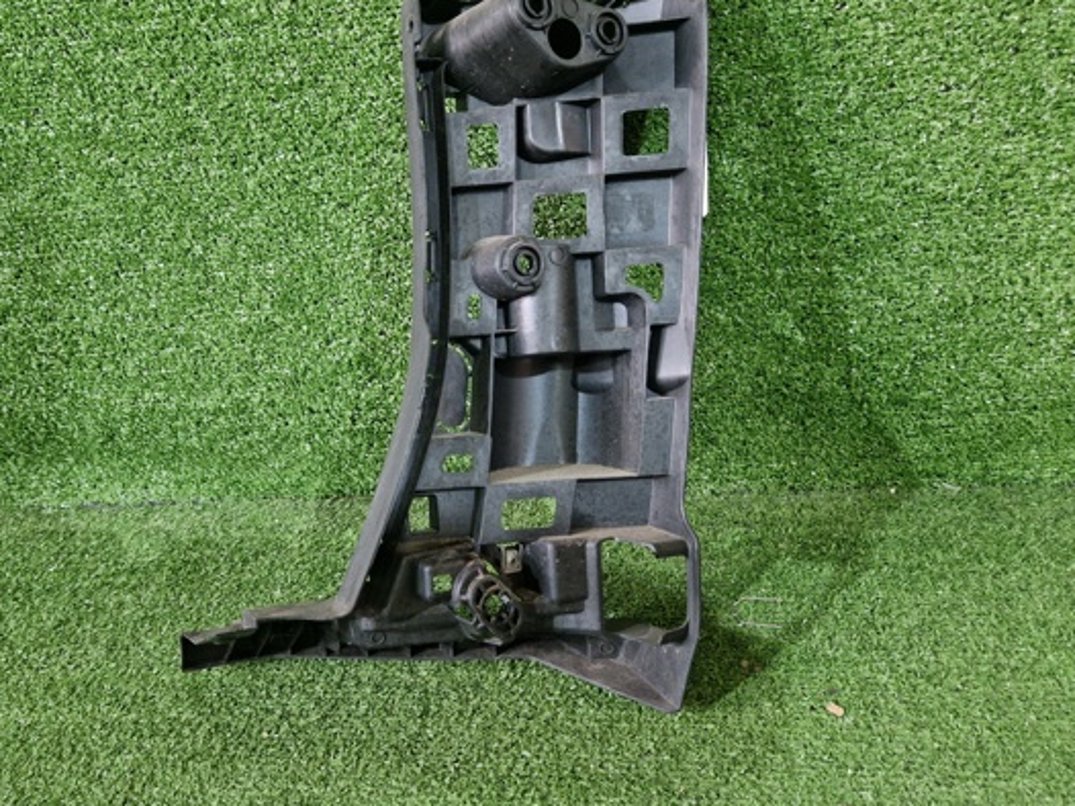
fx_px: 869
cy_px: 358
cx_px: 503
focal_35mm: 28
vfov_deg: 49.6
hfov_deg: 63.4
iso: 800
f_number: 1.8
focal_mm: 5.4
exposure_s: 1/100
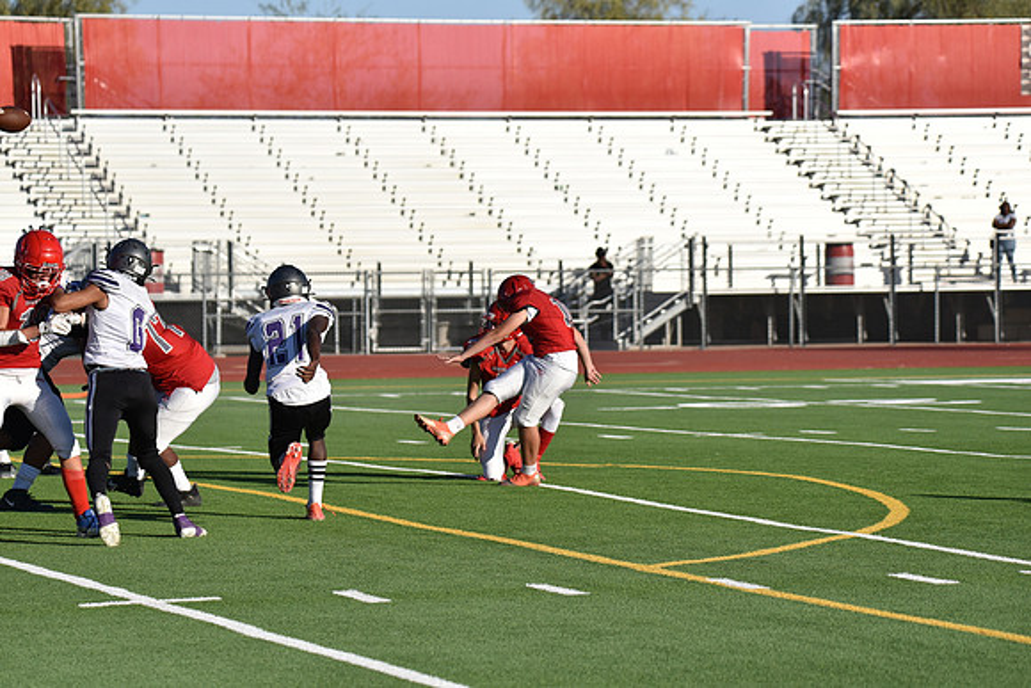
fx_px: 4583
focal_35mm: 160
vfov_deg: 8.6
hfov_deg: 12.8
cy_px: 344
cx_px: 516
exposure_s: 1/4000
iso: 500
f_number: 5.6
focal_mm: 160
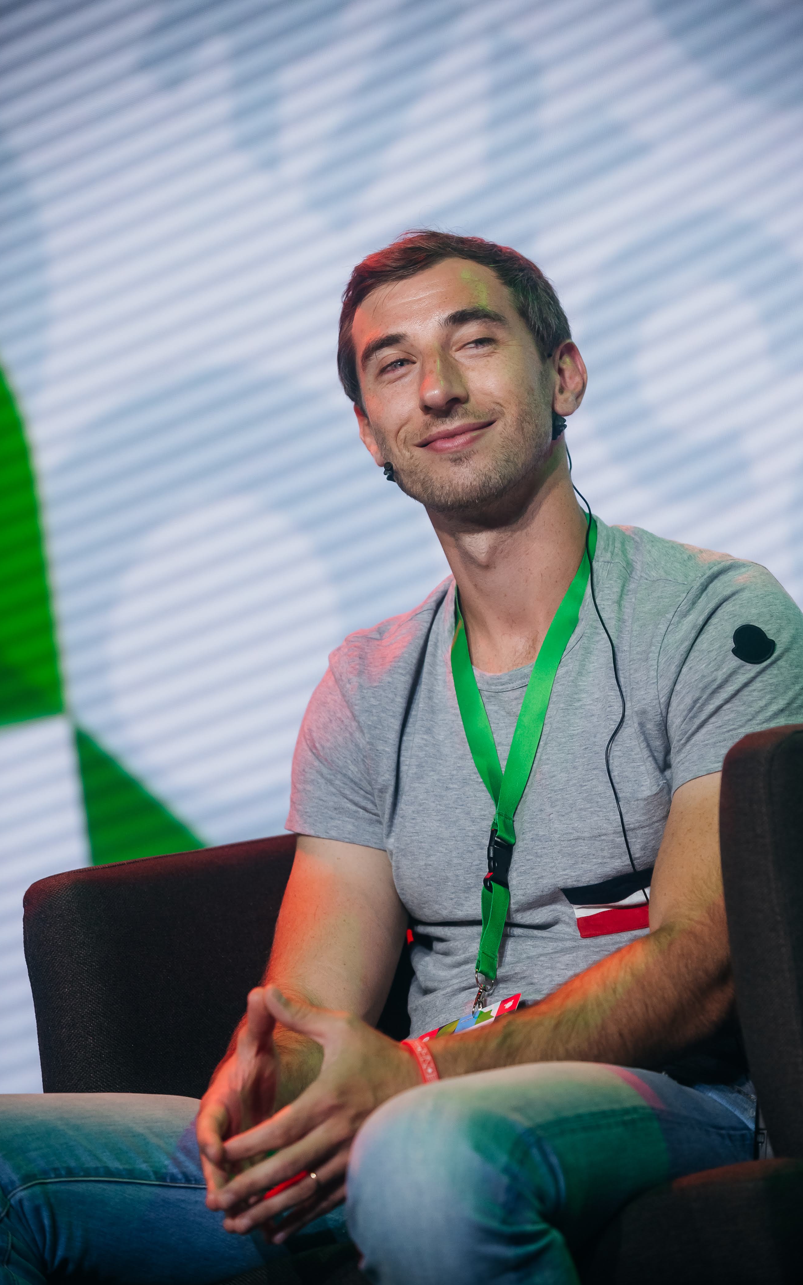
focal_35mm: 123
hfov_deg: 10.7
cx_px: 427
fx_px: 4307
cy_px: 642
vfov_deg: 17.0
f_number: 4.5
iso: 2500
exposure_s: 1/800
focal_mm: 120
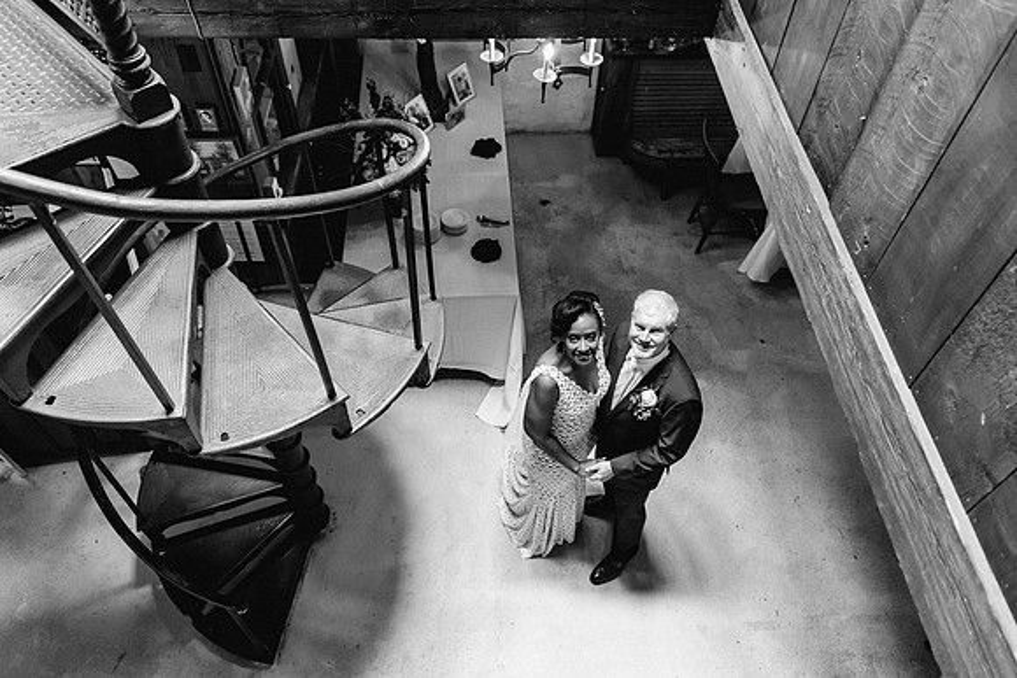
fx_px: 760
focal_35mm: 27
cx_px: 516
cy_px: 338
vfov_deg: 48.1
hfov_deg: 67.5
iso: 1000
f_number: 2.8
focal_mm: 24
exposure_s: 1/60
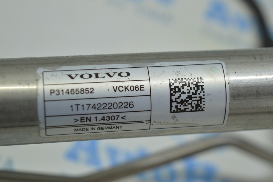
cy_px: 91
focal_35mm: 82
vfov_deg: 16.5
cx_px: 136
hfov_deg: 24.6
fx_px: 625
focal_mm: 55
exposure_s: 1/40
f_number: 5.6
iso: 400
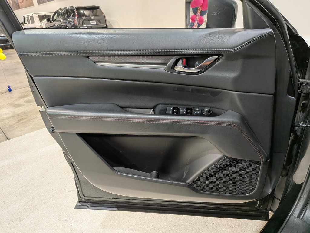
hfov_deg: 71.6
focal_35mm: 24
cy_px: 116
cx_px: 155
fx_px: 215
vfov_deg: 56.8
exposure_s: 1/120
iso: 138
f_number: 1.7
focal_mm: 4.53
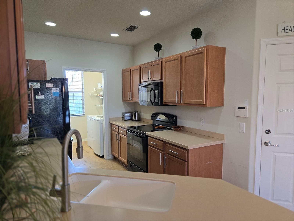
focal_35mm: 23
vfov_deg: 58.9
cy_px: 110
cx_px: 147
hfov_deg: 73.9
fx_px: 195
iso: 250
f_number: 1.8
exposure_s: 1/120
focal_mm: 5.4
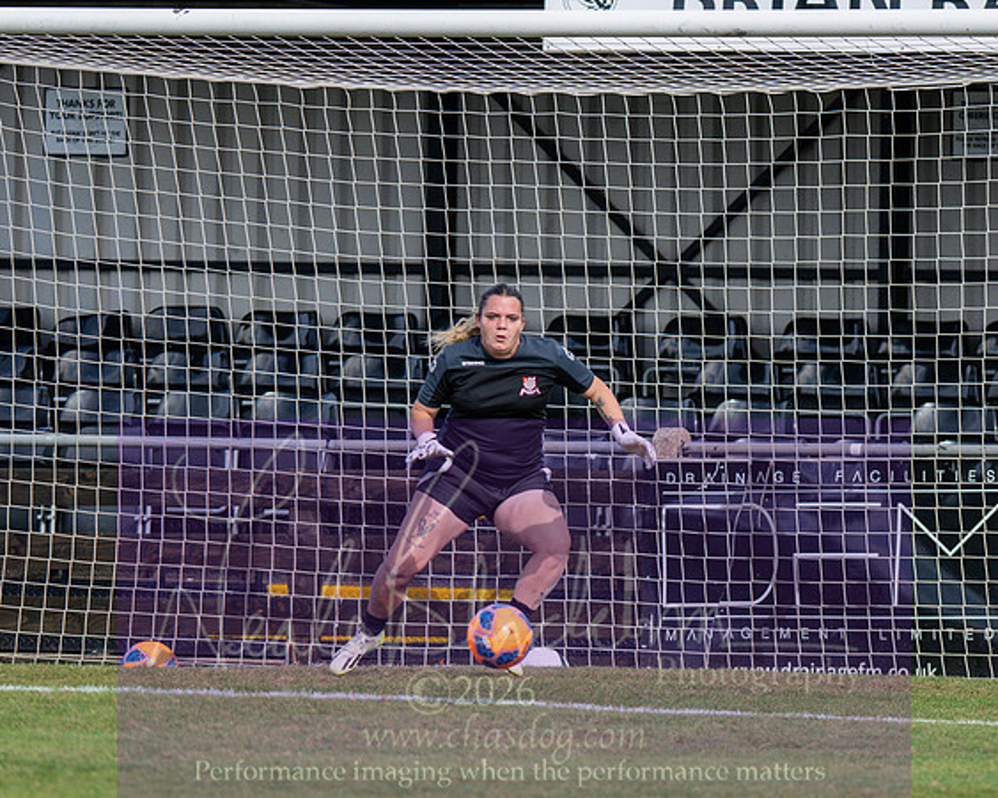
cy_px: 445
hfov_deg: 3.0
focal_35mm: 656
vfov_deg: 2.4
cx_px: 444
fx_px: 19366
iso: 125
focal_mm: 300
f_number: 2.8
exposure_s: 1/2000
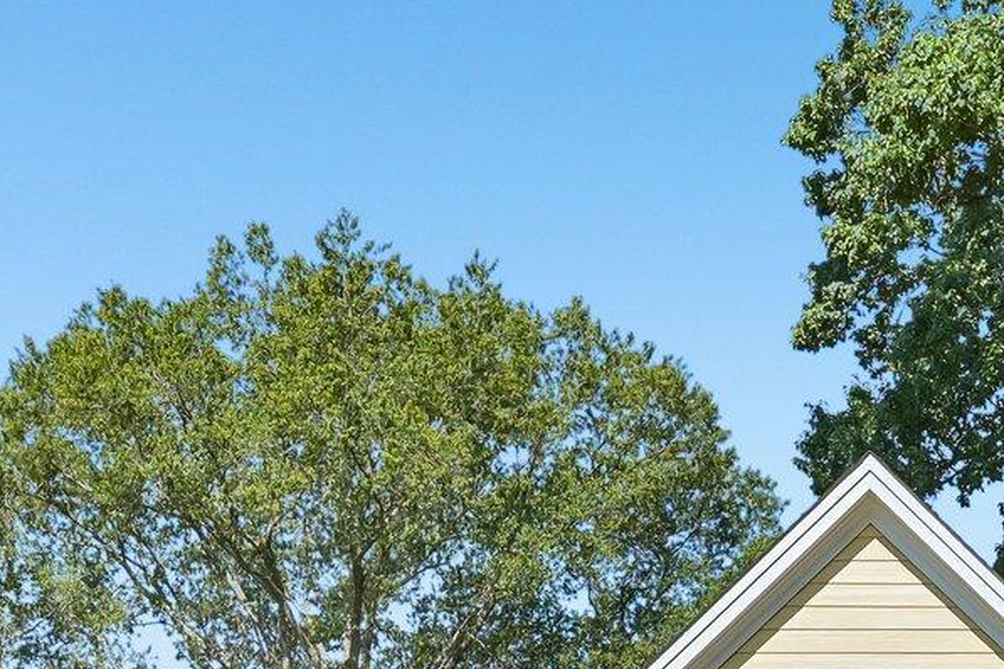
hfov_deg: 19.5
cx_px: 868
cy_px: 935
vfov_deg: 12.7
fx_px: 2872
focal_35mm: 103
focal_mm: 30
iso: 100
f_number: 8
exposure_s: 1/400
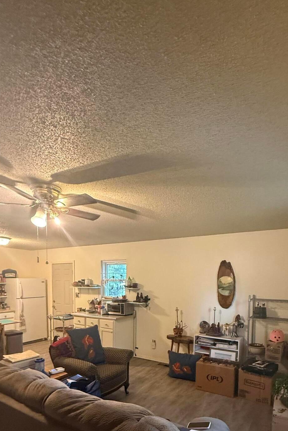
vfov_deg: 77.7
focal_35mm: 21
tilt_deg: -3.7
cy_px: 298
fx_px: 252
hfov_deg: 59.4
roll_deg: -1.2
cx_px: 160
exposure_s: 1/60
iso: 800
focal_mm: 2.22
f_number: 2.2
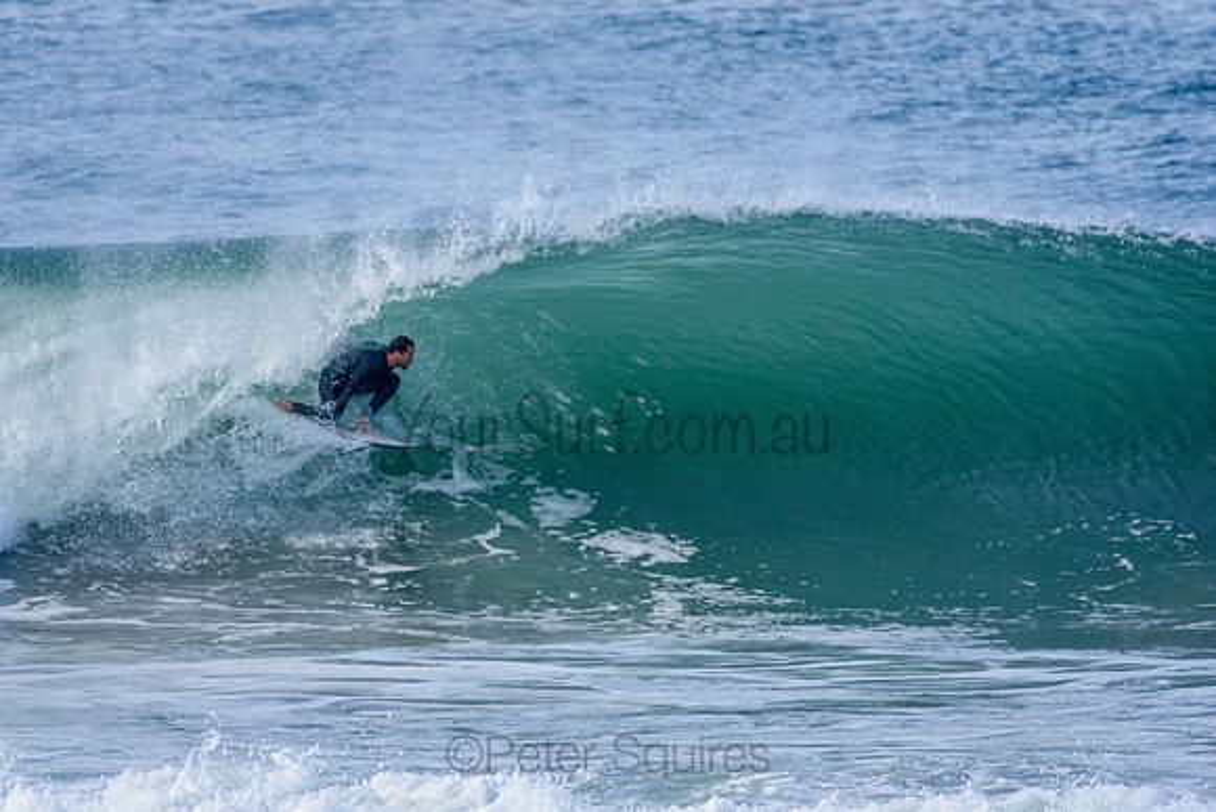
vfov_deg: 1.8
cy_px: 406
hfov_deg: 2.7
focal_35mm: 750
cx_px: 608
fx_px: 25338
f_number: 5.6
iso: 500
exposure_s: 1/2000
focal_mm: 500
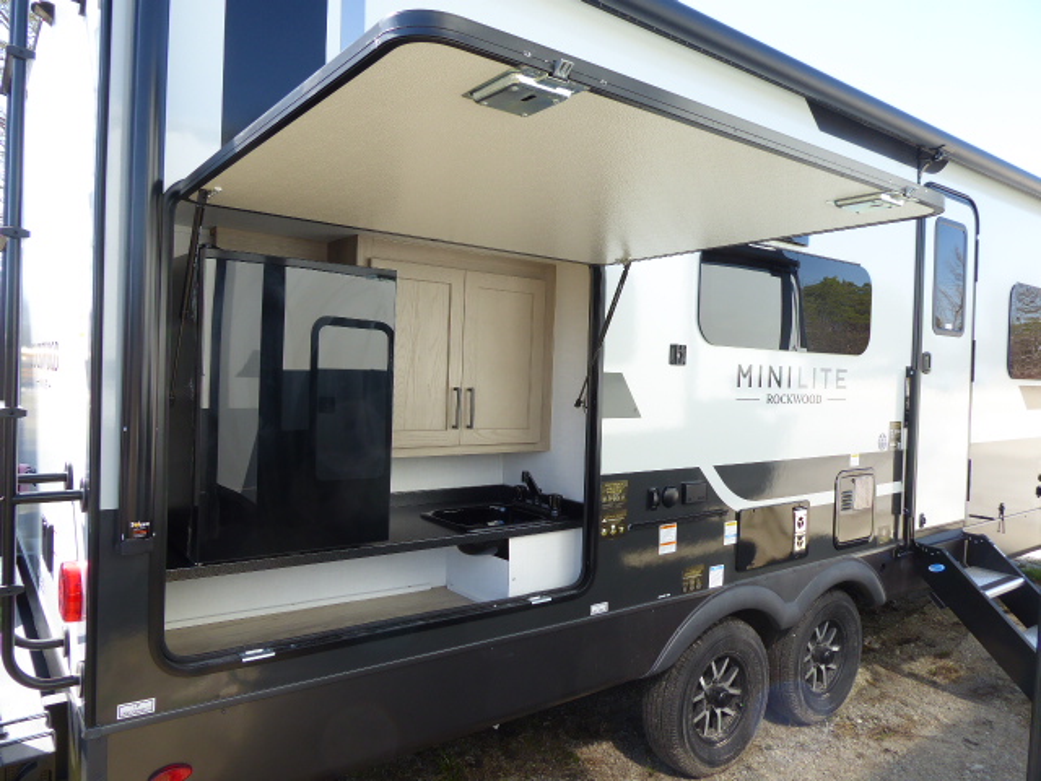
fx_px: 722
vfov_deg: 56.8
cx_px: 520
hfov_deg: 71.6
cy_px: 390
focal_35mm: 24
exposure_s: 1/160
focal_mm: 4.3
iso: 80
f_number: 3.3
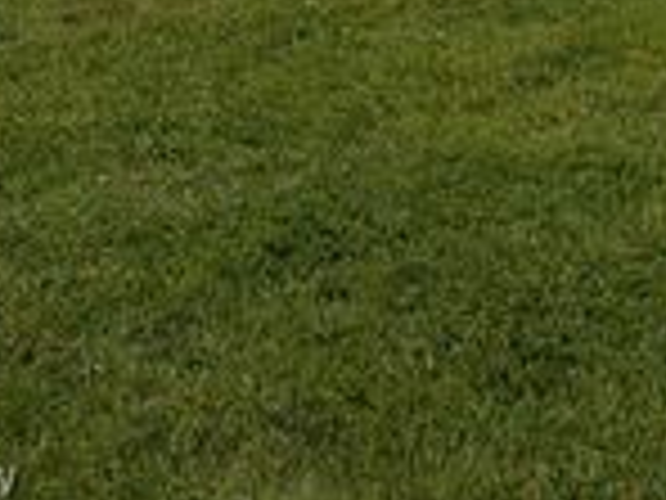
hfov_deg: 21.4
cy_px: -333
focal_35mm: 81
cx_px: 914
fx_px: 1558
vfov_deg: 16.0
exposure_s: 1/1052
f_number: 1.68
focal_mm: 6.9
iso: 22
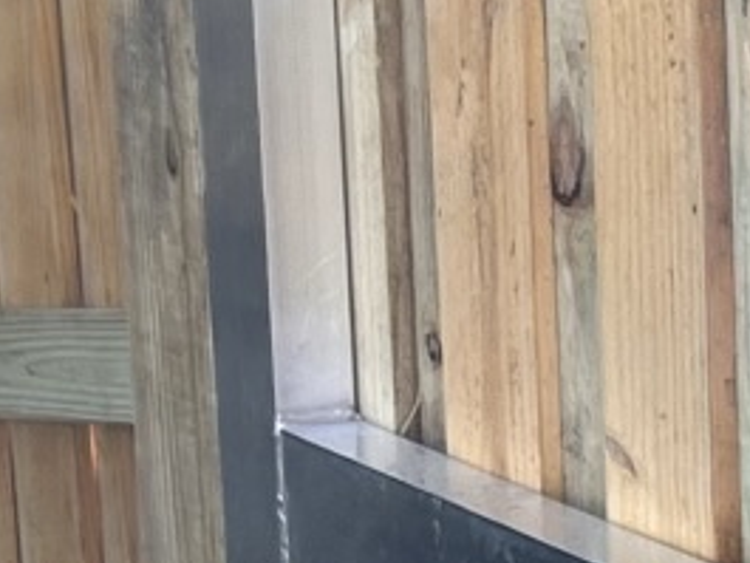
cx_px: 2009
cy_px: 470
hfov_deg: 8.6
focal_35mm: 201
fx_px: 4357
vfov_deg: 7.4
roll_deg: -1.6
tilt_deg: -11.8
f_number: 1.5
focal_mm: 5.7
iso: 50
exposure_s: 1/319
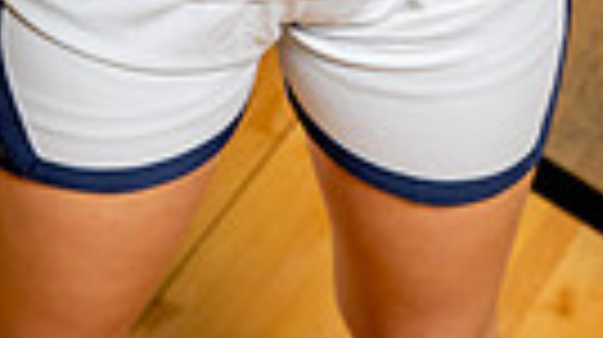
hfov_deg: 10.4
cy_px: -559
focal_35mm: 208
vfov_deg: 5.6
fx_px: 3322
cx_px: 270
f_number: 5.6
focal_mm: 59
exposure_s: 1/250
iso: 400
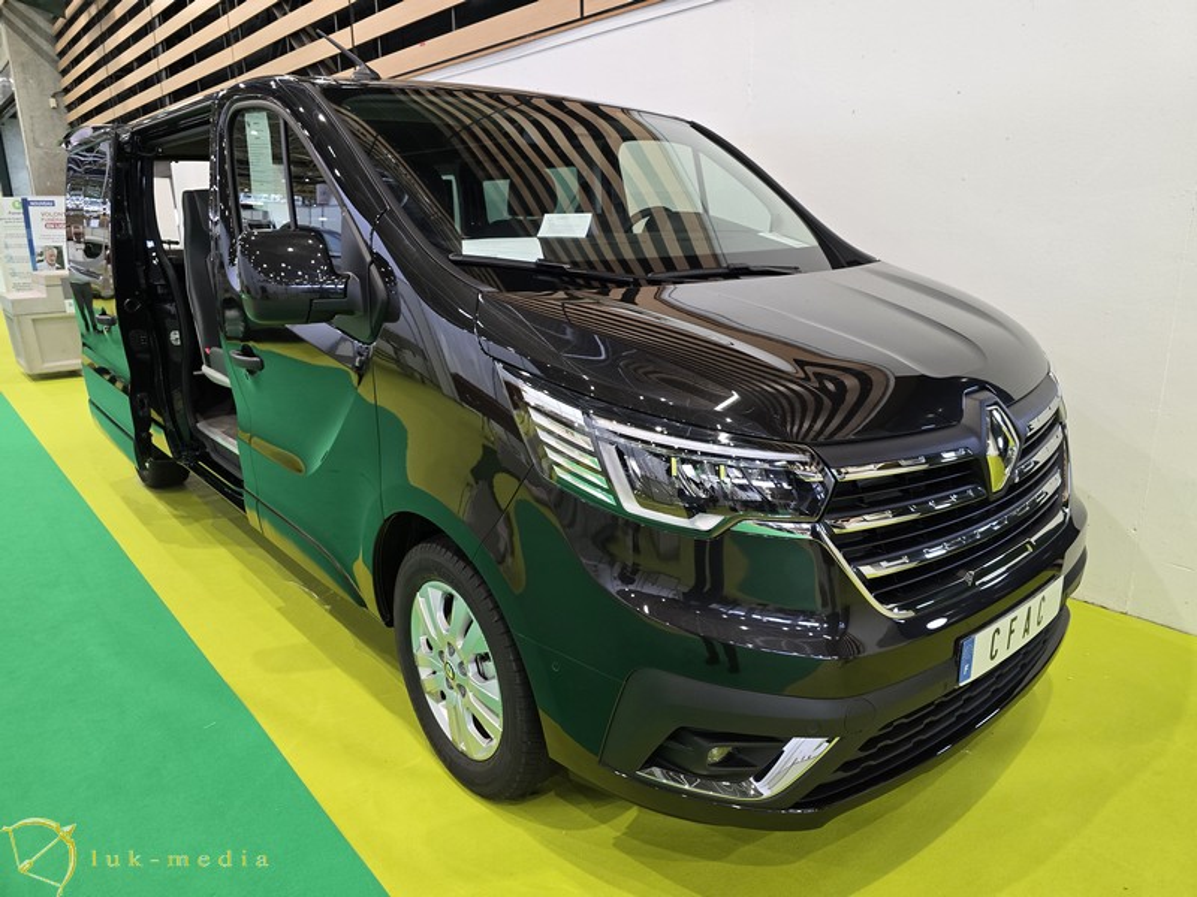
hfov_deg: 73.9
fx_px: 795
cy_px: 448
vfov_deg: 58.9
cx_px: 598
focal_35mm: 23
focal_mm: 6.3
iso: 250
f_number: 1.7
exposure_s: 1/100
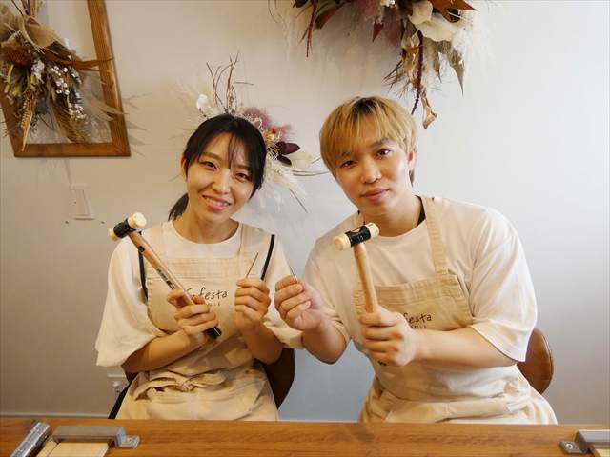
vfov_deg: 66.0
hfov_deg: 81.7
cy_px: 228
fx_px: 352
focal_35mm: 20
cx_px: 305
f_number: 2.8
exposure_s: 1/80
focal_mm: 3.6
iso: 80
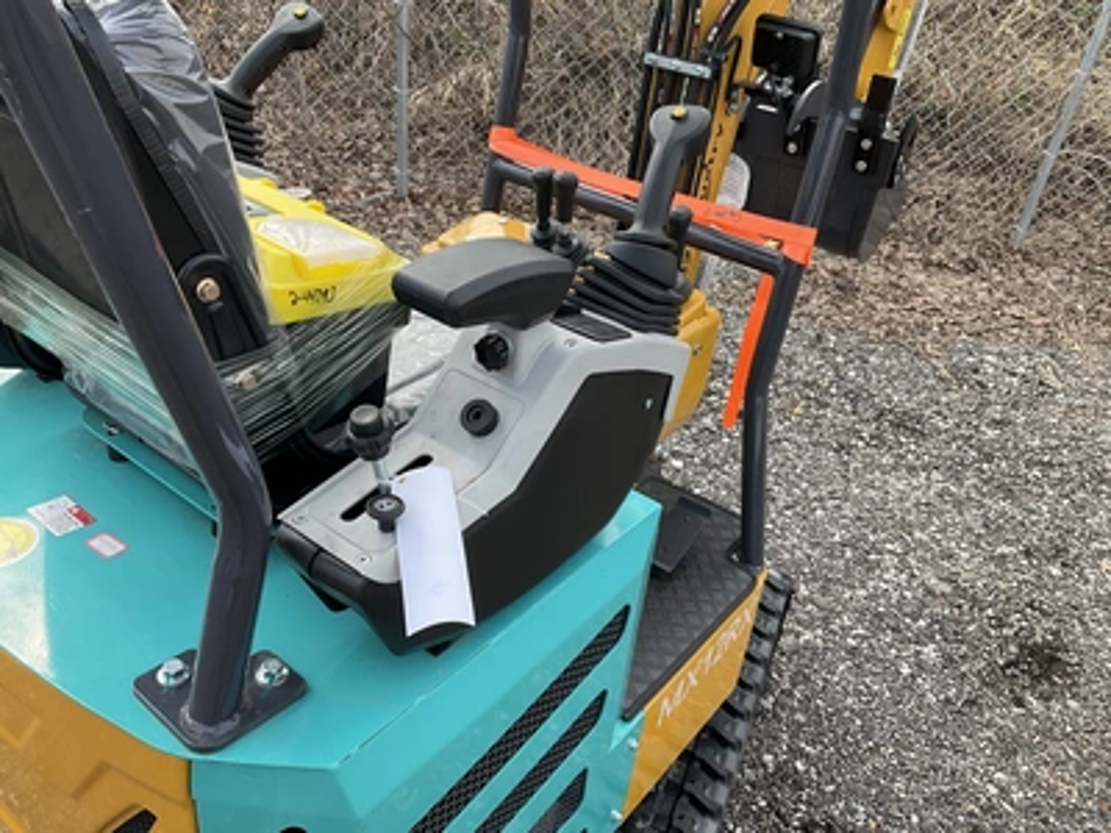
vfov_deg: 48.2
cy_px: 416
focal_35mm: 29
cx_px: 556
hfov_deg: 61.7
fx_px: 931
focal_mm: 3
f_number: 1.8
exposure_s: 1/574
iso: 25
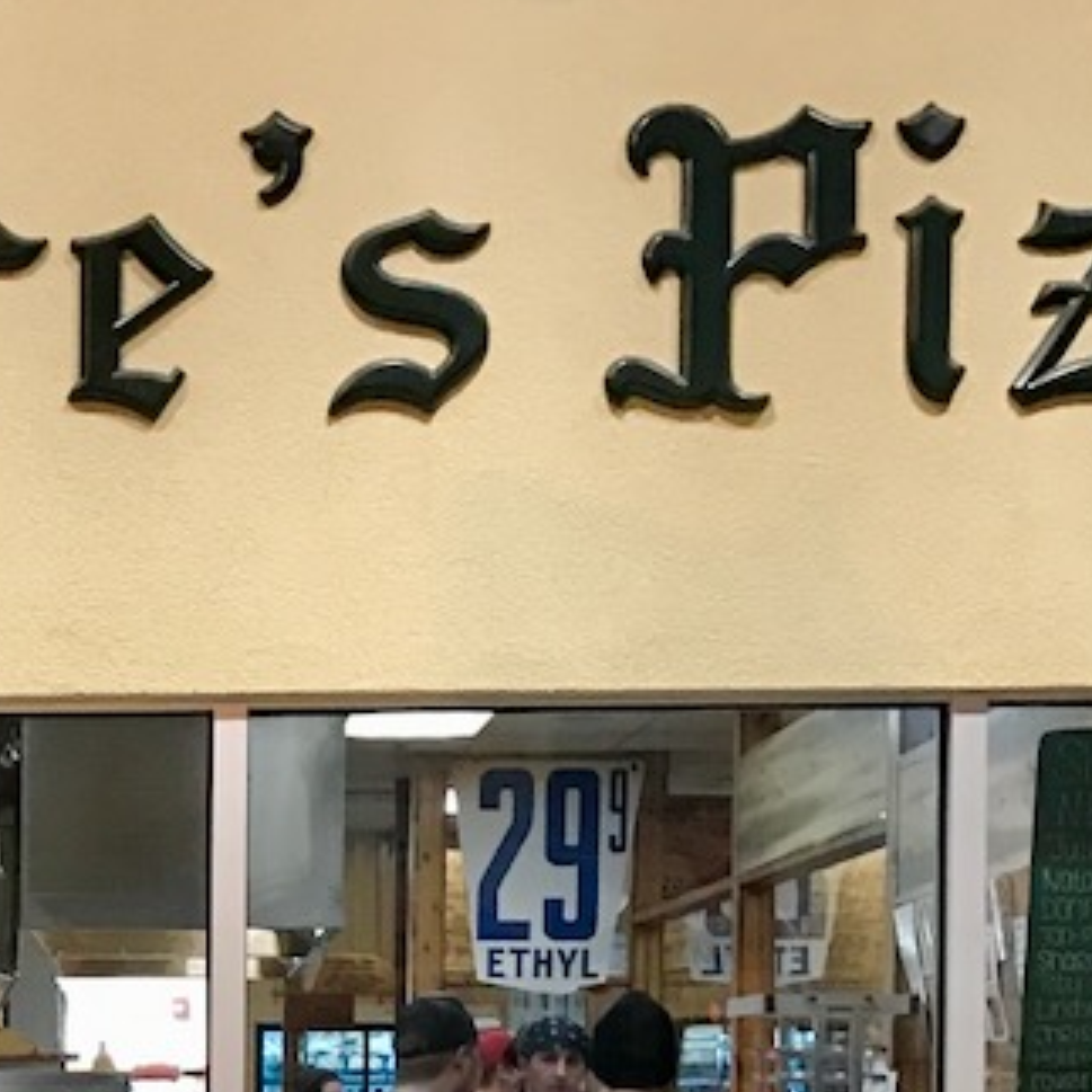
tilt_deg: +0.8
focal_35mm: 98
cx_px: -159
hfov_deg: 17.1
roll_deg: -0.3
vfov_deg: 17.2
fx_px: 3498
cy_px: 1204
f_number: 1.8
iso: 64
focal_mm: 3.99
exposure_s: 1/15
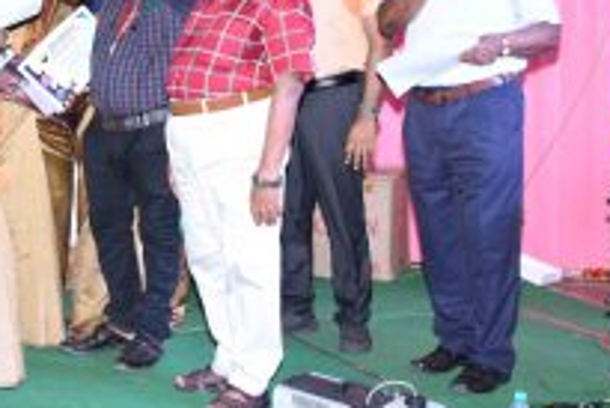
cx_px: 54
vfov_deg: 17.8
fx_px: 1289
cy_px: 76
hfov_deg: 25.7
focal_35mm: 76
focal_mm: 26
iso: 400
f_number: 5
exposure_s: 1/160
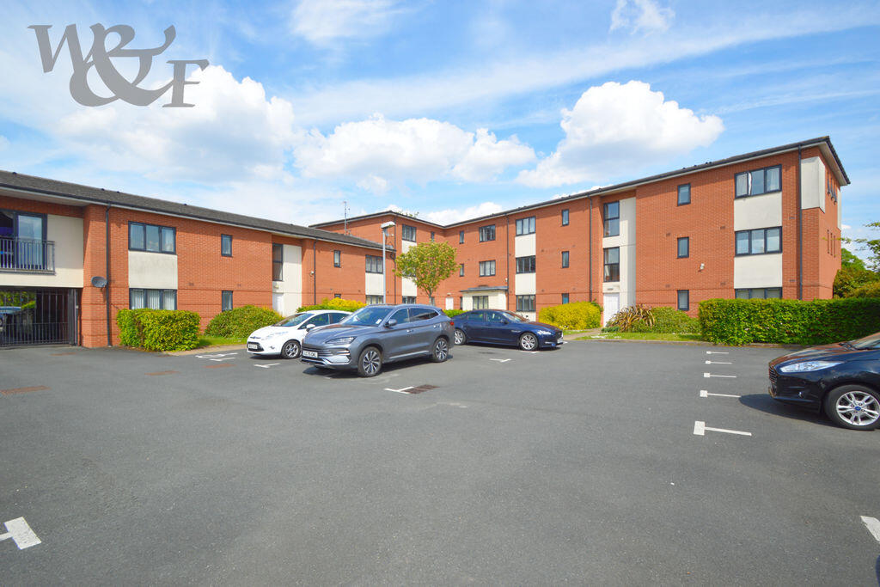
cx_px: 440
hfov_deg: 100.4
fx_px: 367
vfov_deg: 77.3
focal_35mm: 15
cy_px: 294
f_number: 8
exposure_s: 1/250
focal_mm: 10
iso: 100
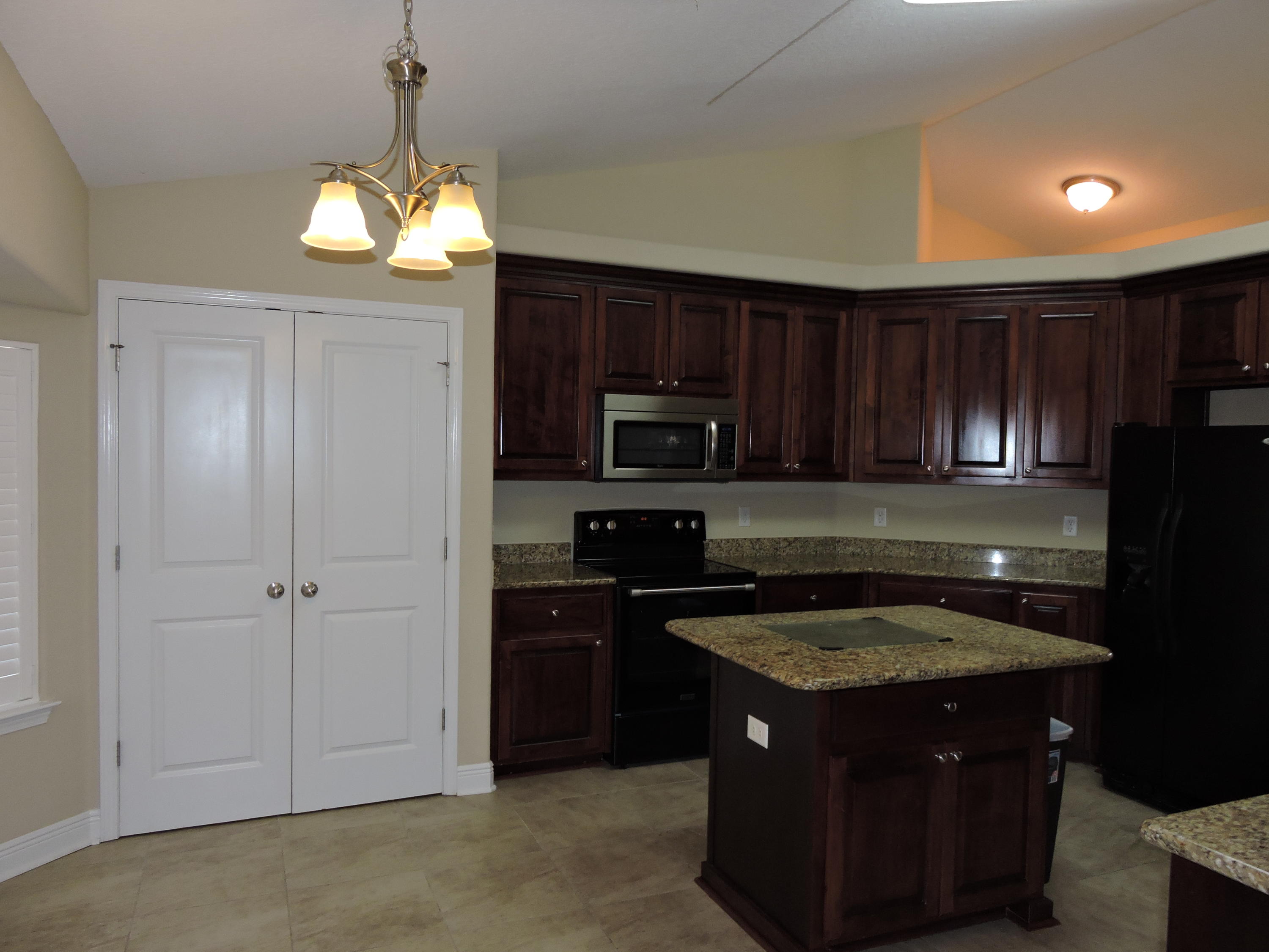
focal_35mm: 24
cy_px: 476
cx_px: 634
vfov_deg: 56.8
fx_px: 880
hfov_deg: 71.6
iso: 200
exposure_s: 1/30
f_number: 3.3
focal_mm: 4.3
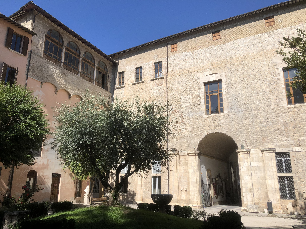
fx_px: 248
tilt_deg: +14.7
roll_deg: +0.4
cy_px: 114
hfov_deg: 63.4
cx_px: 153
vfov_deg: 49.7
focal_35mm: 28
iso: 20
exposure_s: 1/2857
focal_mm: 4
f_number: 1.8
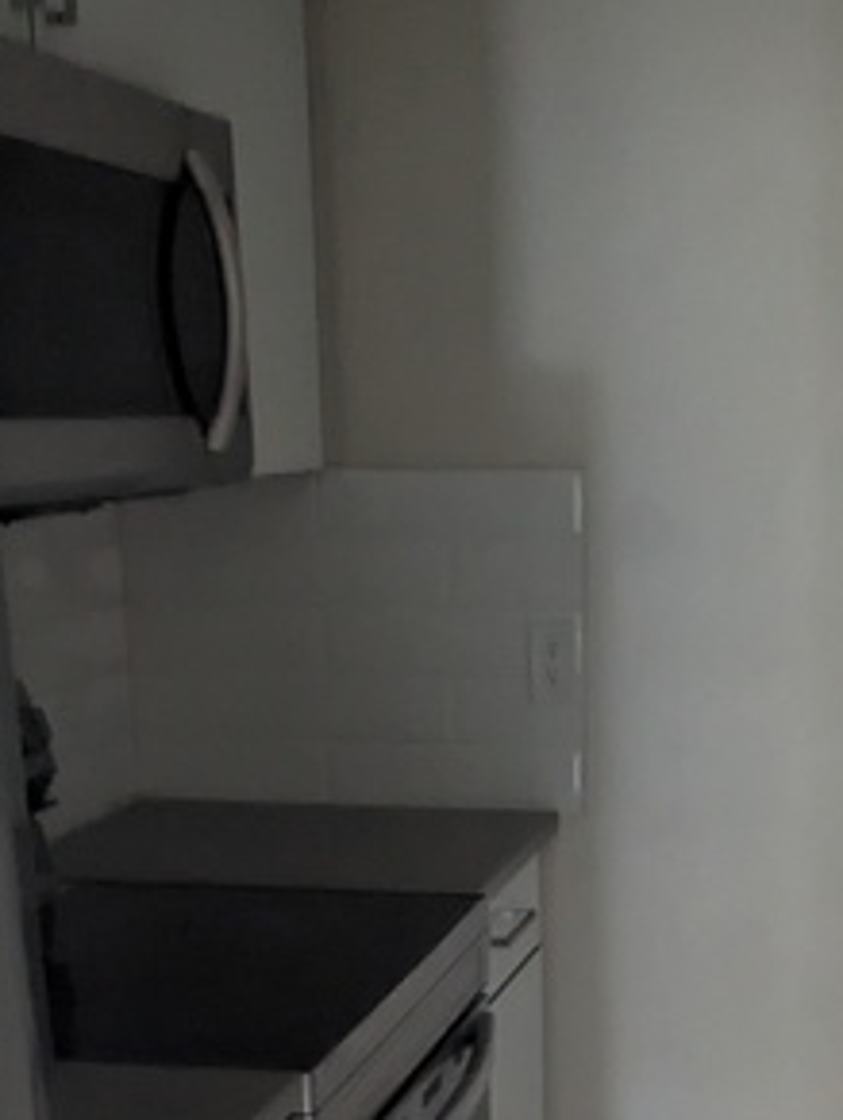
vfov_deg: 28.4
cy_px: 981
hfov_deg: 22.1
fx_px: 2138
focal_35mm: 66
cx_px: 639
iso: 3814
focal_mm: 6.81
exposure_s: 1/16.8
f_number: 1.85
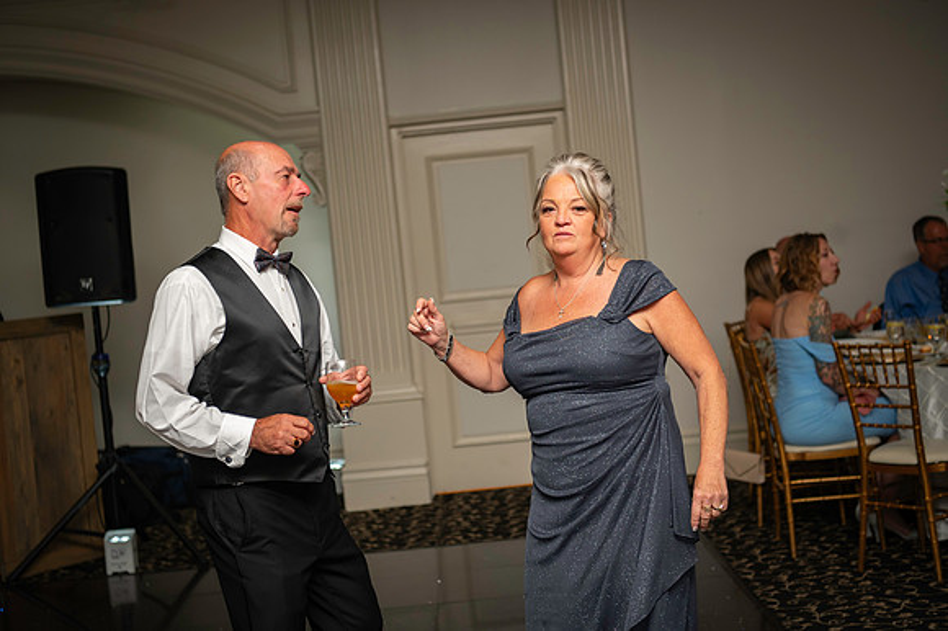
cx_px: 474
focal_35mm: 55
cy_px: 316
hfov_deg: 36.3
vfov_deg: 24.6
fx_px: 1447
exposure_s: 1/125
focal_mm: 55
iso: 800
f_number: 3.2
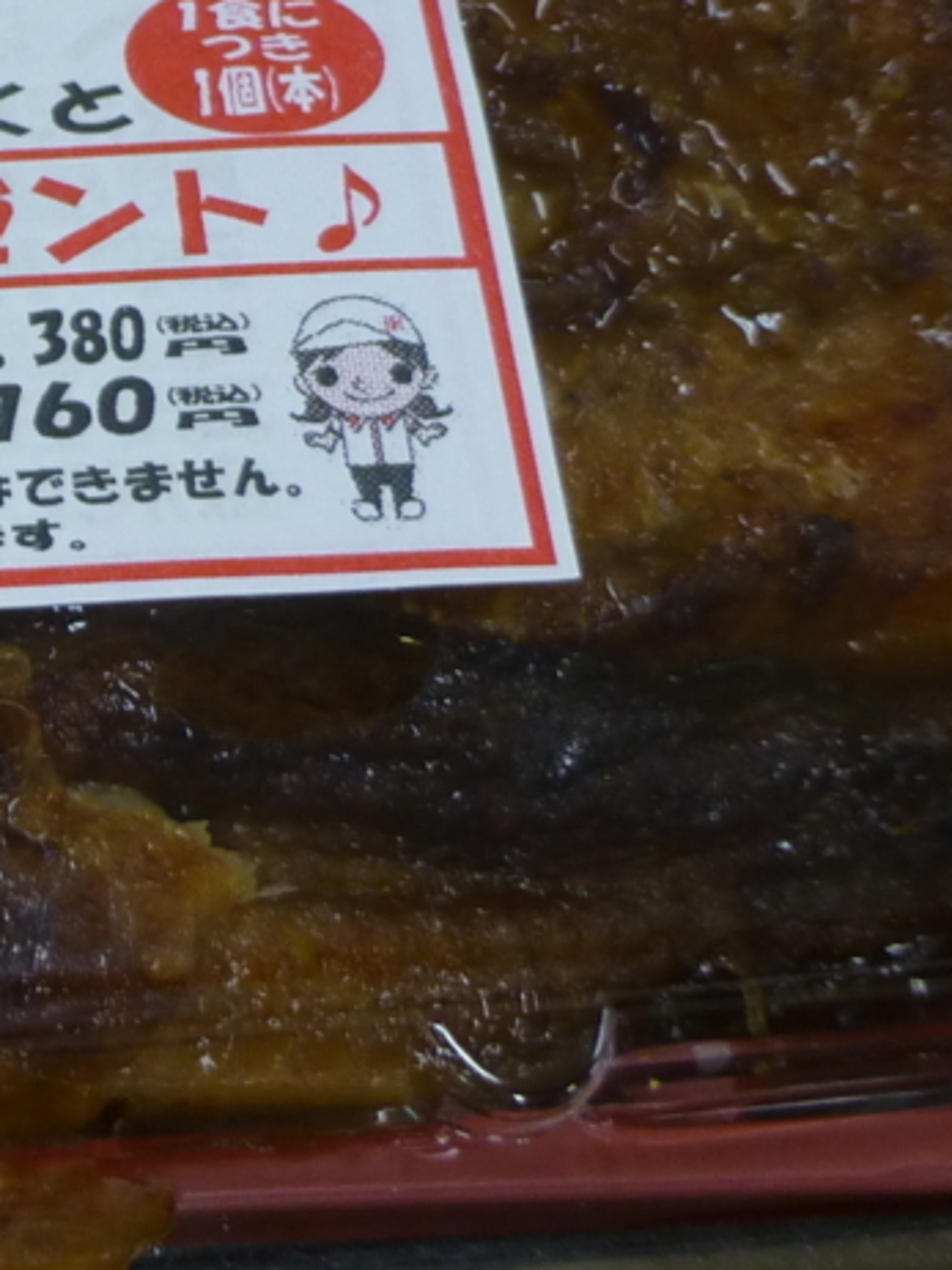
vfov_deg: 23.5
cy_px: 420
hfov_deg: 16.2
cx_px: -505
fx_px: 3045
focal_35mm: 83
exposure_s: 1/60
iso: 125
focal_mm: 4.3
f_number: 3.3
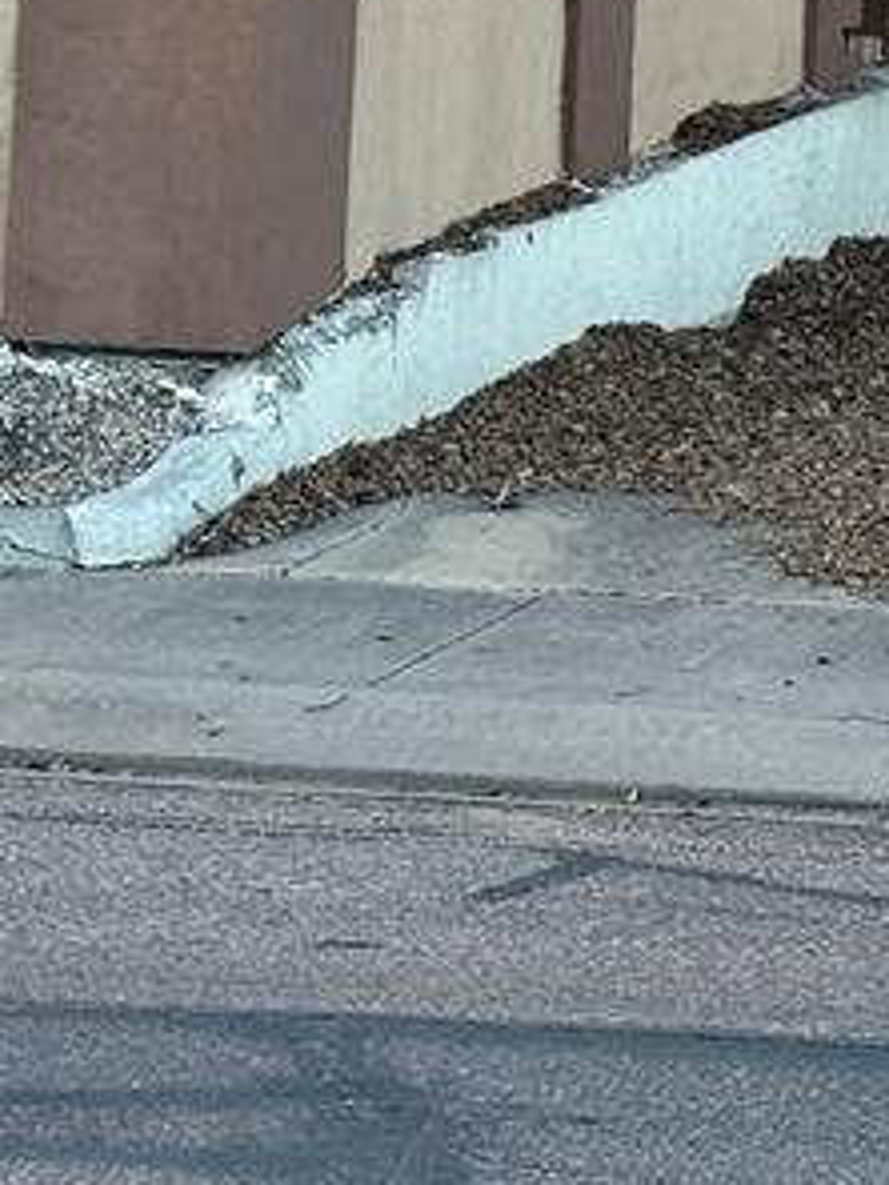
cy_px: -318
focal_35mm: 166
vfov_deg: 11.6
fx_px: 5684
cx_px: 1410
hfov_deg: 8.7
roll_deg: -1.7
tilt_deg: +3.0
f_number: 1.78
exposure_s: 1/262
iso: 64
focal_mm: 6.86
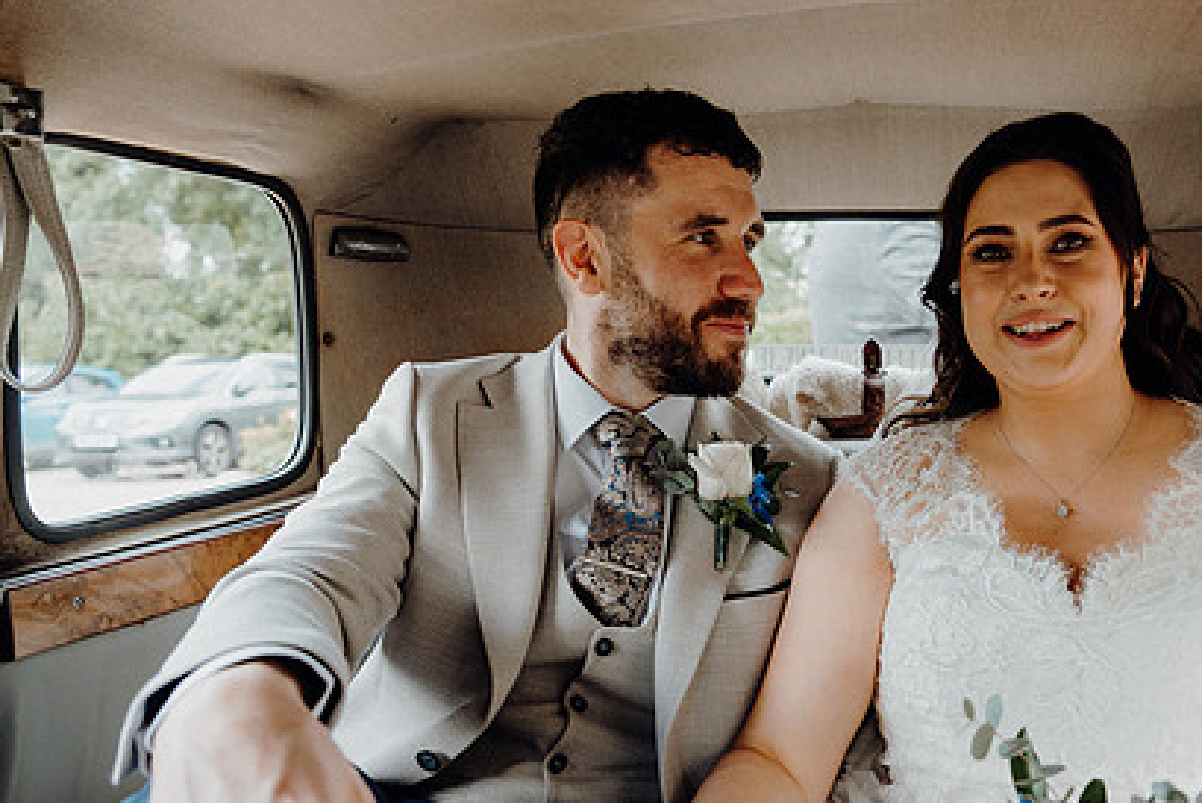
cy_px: 437
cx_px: 785
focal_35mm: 34
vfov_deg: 38.9
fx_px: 1136
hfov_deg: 54.8
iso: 500
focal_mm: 24
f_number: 3.5
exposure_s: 1/320
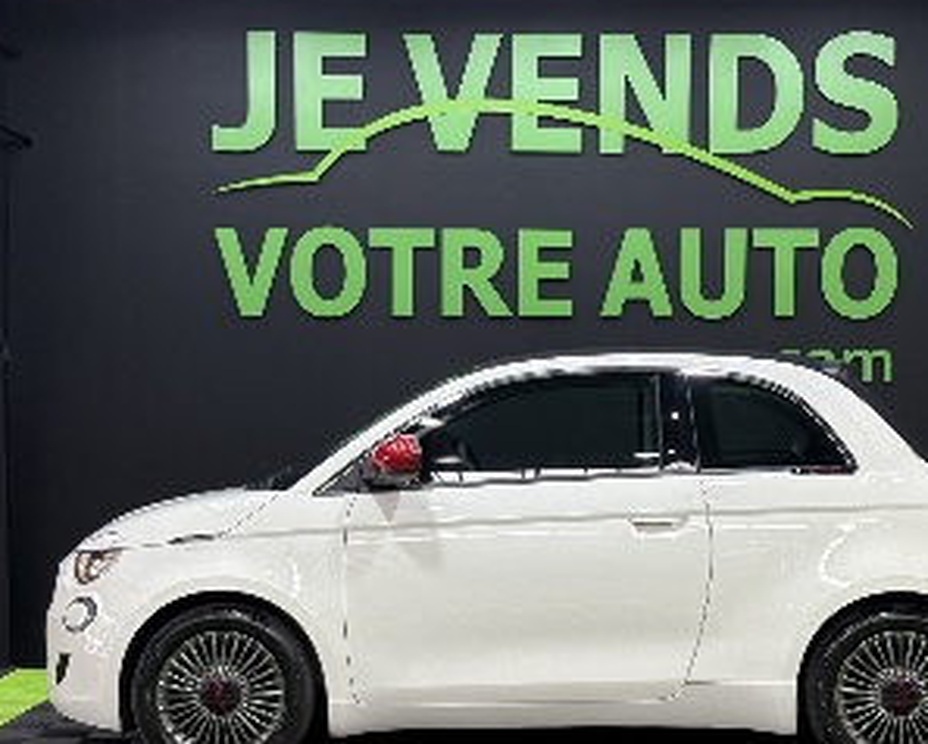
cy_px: 441
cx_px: 547
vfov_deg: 21.6
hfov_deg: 26.7
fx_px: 1951
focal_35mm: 71
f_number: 1.6
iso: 40
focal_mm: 5.96
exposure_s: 1/187
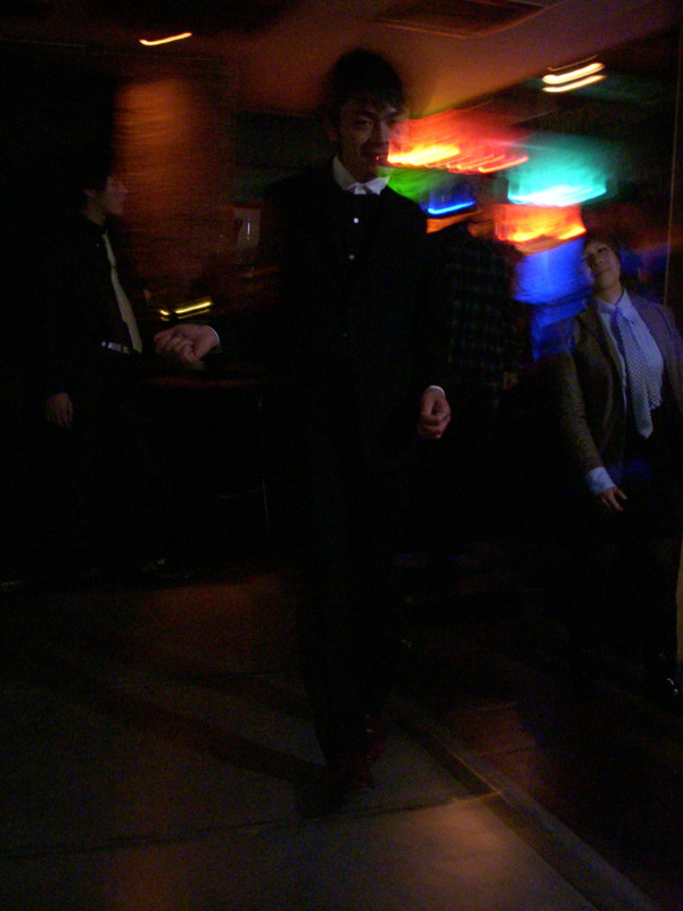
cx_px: 342
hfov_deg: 37.7
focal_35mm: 38
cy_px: 456
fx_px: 1000
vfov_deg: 49.0
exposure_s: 1/4
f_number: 3.3
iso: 800
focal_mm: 6.3
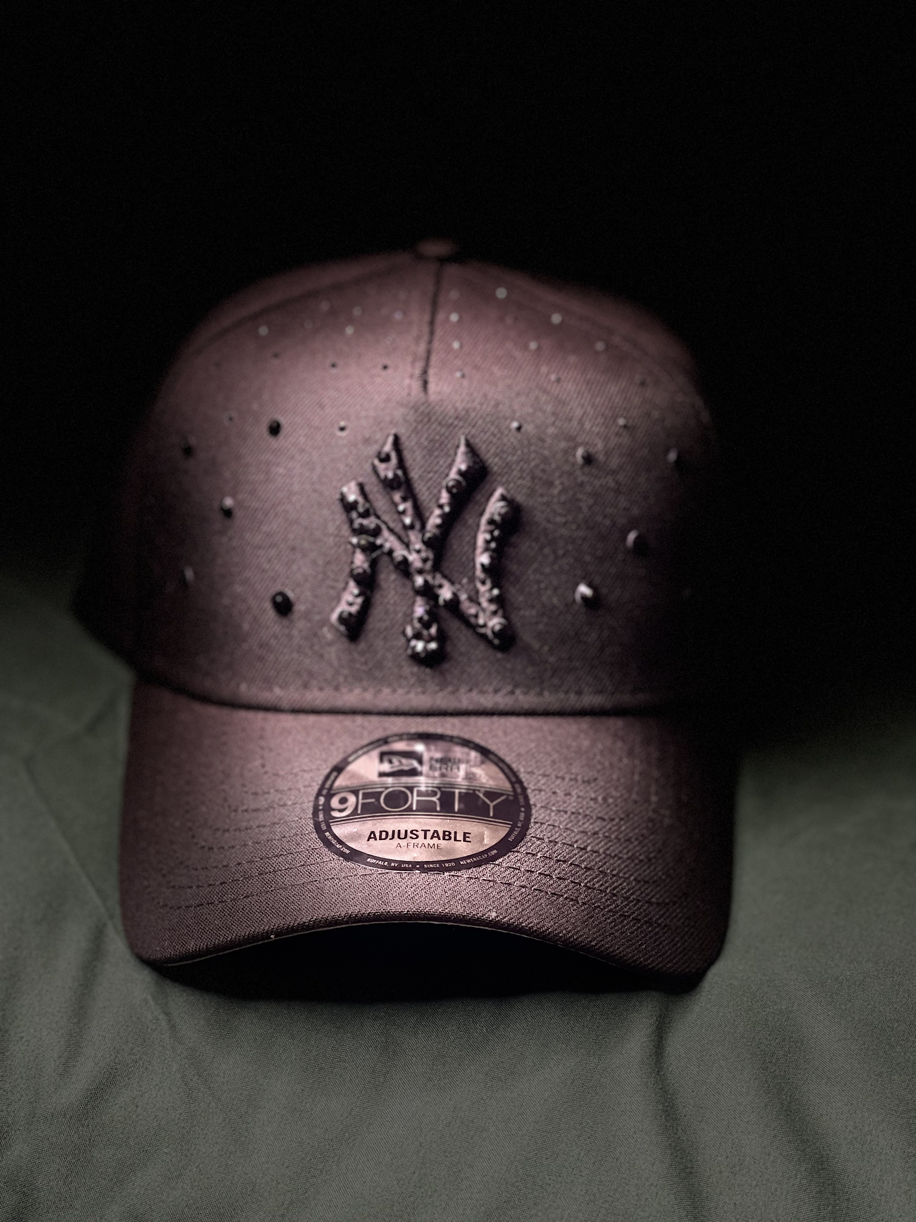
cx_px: 458
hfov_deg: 22.9
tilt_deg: -25.9
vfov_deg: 30.3
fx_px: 2258
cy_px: 611
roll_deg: -4.0
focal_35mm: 64
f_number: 2.2
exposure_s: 1/25
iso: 400
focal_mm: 7.5
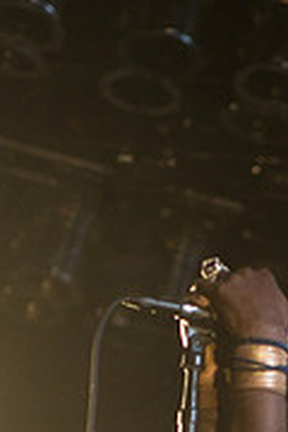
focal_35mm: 262
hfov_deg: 5.2
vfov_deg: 7.8
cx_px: 284
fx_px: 3144
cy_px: 538
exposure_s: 1/200
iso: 800
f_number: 3.2
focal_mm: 70
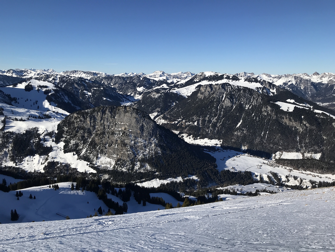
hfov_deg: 63.4
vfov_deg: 49.7
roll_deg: -1.7
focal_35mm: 28
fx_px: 271
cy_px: 126
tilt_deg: -10.9
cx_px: 168
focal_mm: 3.99
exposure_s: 1/4000
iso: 20
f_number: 1.8
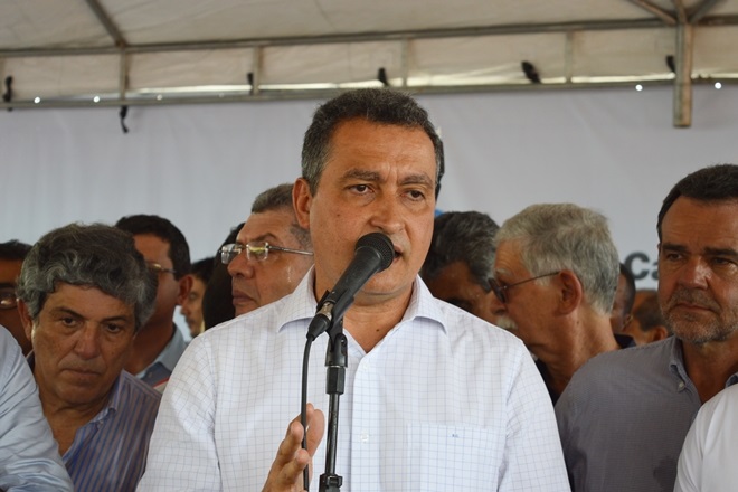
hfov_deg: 24.6
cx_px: 369
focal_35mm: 82
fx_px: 1691
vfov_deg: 16.6
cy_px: 246
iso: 320
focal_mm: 55
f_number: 5.6
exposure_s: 1/125
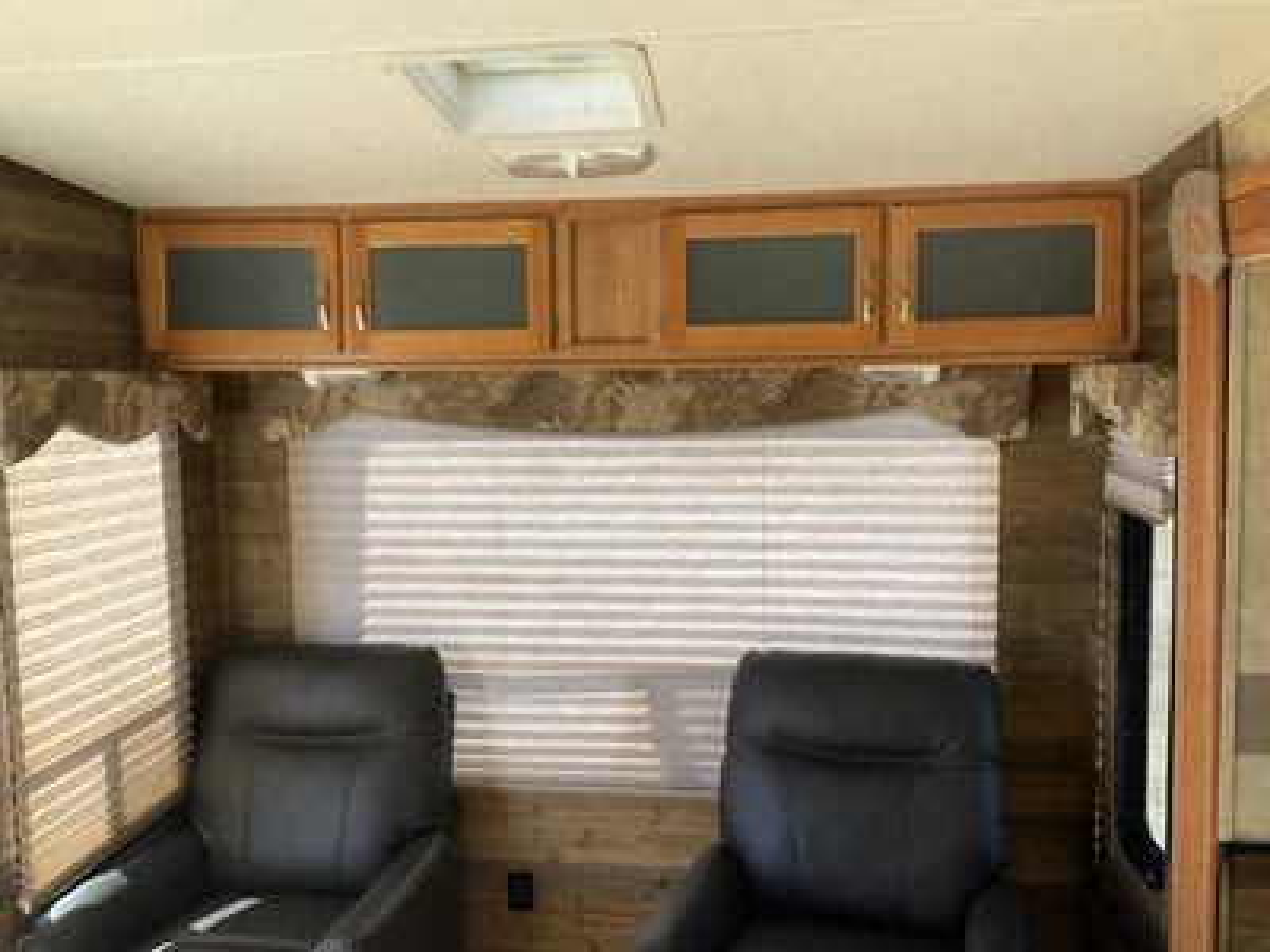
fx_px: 1064
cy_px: 476
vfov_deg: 48.2
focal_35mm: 29
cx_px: 635
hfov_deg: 61.7
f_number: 1.8
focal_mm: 3
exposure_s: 1/122
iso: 32
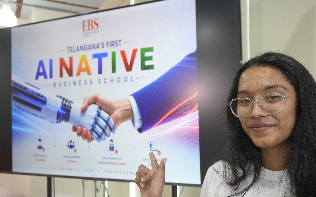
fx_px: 306
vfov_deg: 35.8
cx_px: 157
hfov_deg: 54.6
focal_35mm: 36
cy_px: 106
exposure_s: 1/160
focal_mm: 23
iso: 1250
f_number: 4
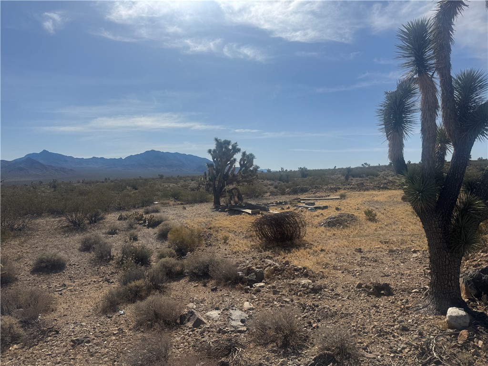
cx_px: 244
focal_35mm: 24
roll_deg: -0.2
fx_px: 338
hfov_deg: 71.6
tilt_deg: -2.0
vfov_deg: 56.8
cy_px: 183
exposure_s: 1/12346
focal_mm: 6.76
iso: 80
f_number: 1.78
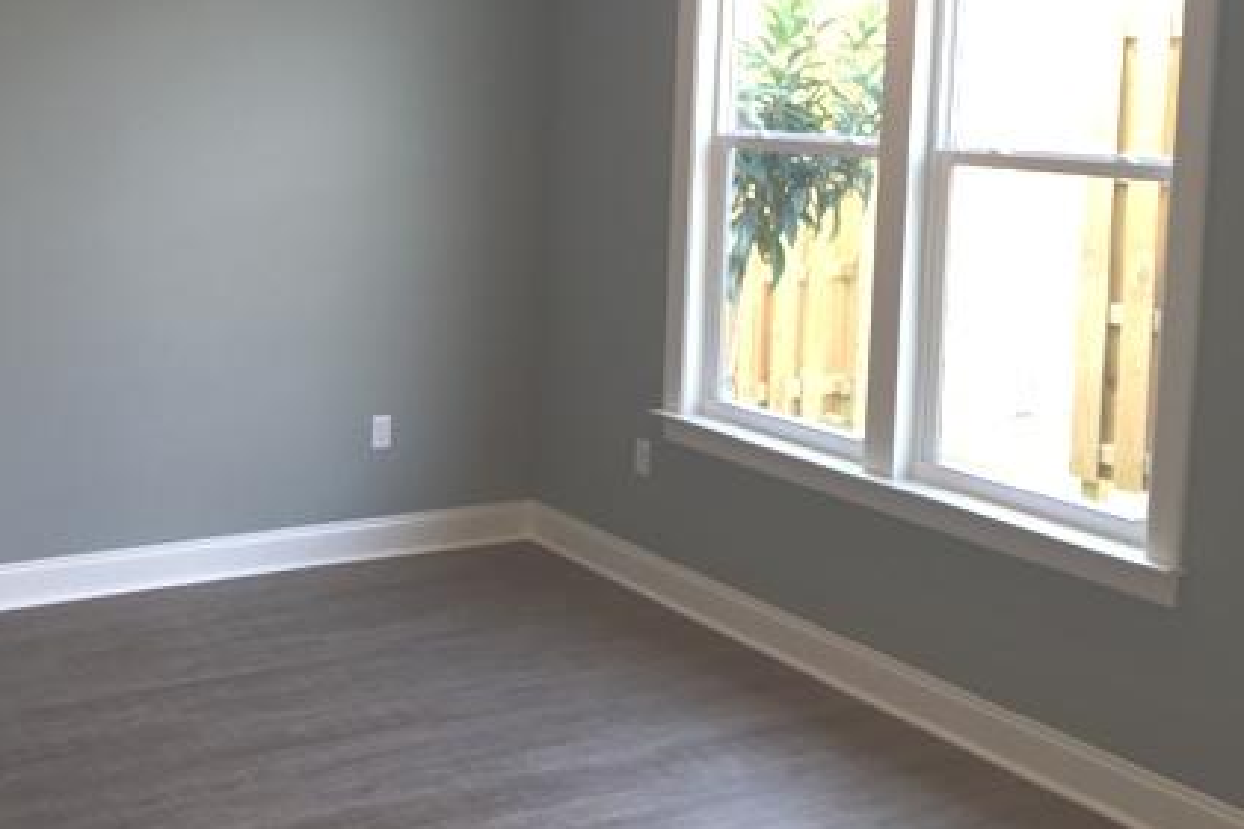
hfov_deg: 41.4
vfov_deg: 28.9
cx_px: 305
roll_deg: -2.2
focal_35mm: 46
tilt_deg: -6.6
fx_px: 1589
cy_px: 225
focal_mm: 4.15
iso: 32
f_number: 2.2
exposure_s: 1/60
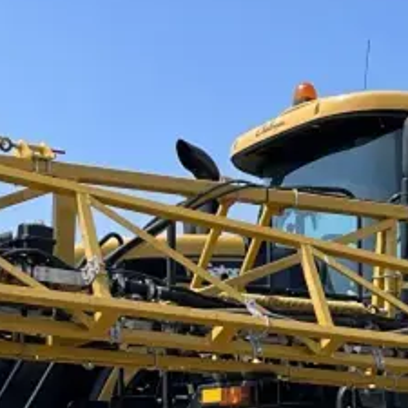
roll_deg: -0.1
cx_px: 357
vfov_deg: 17.3
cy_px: 423
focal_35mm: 98
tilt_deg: +7.0
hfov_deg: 17.5
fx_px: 1307
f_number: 1.6
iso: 32
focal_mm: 5.1
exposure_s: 1/2288
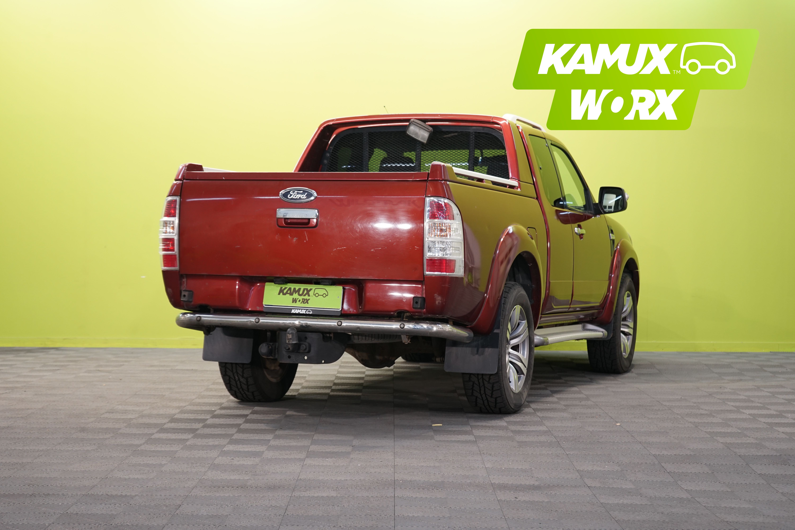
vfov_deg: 19.7
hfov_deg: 29.2
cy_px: 265
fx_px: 1524
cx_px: 398
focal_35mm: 69
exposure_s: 1/25
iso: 500
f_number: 5.6
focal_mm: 69
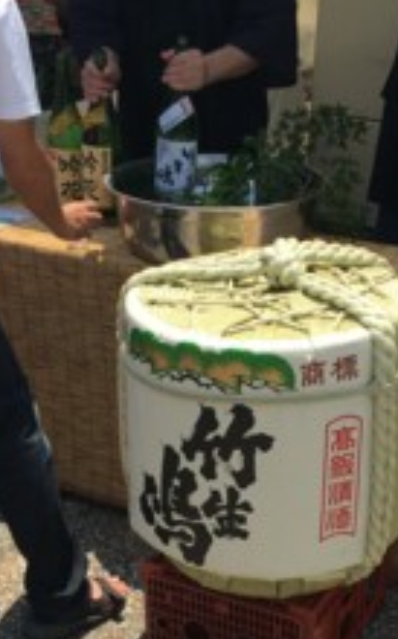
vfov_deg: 31.8
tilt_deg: -29.9
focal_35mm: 63
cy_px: 488
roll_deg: +1.6
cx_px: 247
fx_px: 1096
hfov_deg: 20.5
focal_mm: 4.15
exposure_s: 1/1374
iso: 25
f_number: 2.2
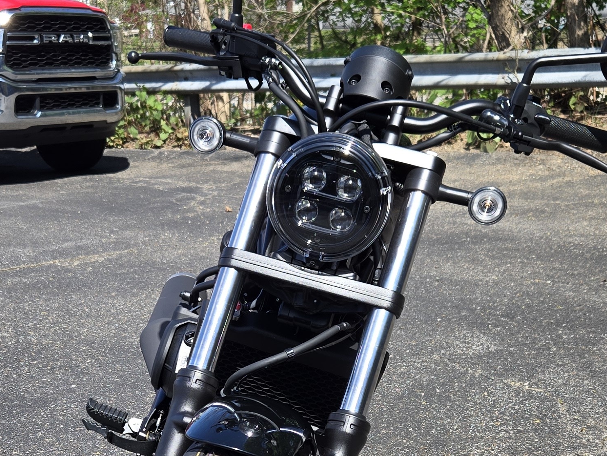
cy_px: 428
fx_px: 1087
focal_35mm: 62
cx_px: 284
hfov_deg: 31.2
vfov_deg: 22.9
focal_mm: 5.4
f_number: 1.8
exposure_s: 1/1222
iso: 25
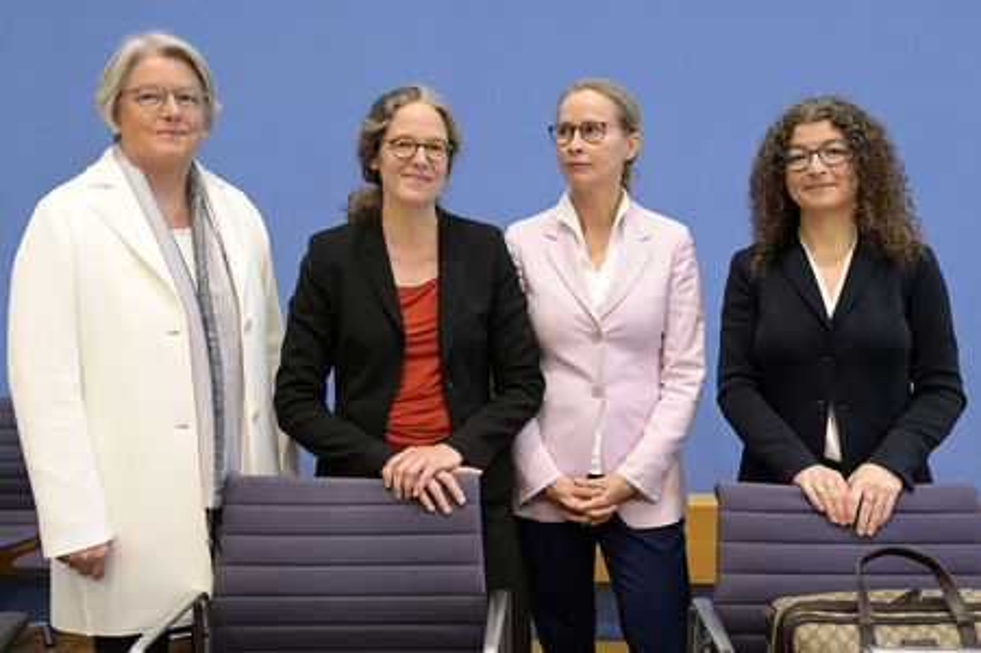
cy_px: 326
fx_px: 926
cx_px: 490
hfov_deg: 55.8
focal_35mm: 34
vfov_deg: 38.8
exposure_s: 1/500
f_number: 5
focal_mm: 34
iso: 5000
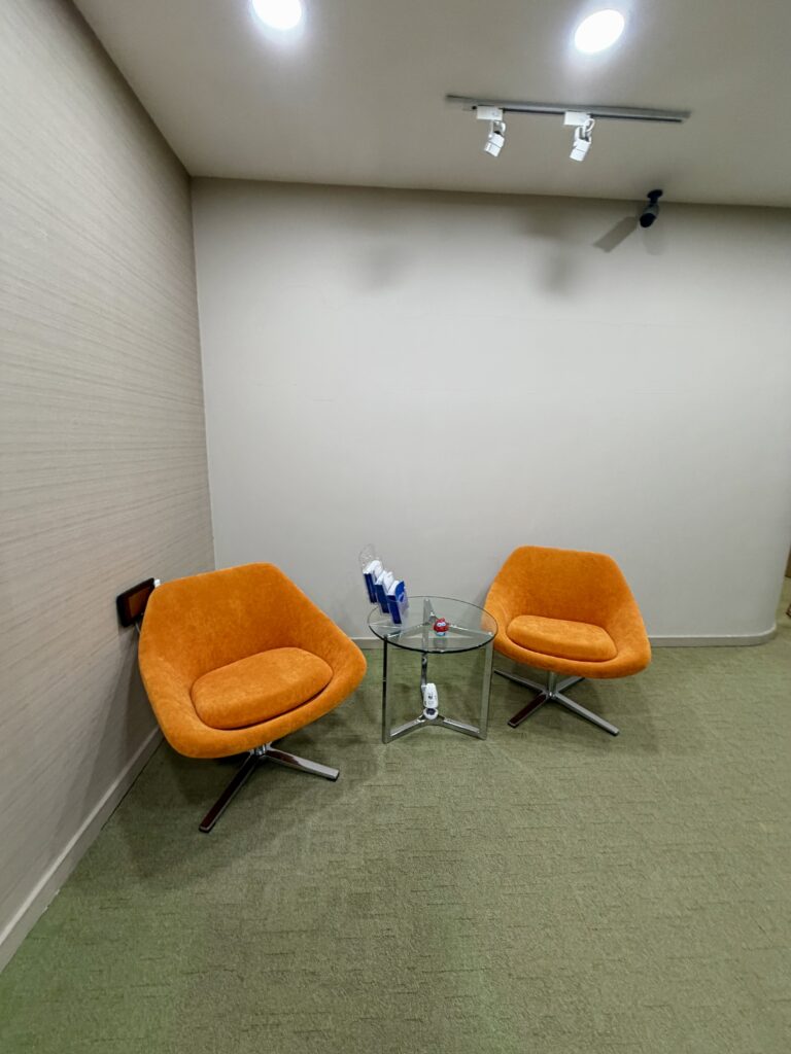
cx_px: 396
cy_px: 527
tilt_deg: -11.5
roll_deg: -2.4
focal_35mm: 14
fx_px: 427
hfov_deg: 85.7
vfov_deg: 102.1
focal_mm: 2.22
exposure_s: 1/50
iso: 200
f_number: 2.2
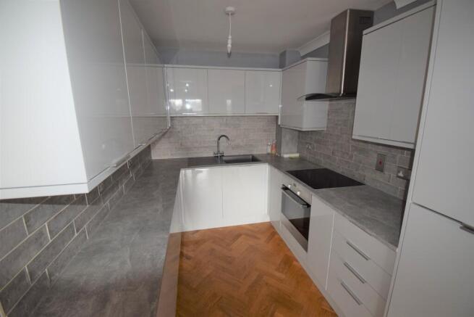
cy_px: 158
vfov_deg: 77.4
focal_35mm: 15
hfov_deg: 100.4
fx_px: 198
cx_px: 237
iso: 800
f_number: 5
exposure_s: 1/100
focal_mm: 10
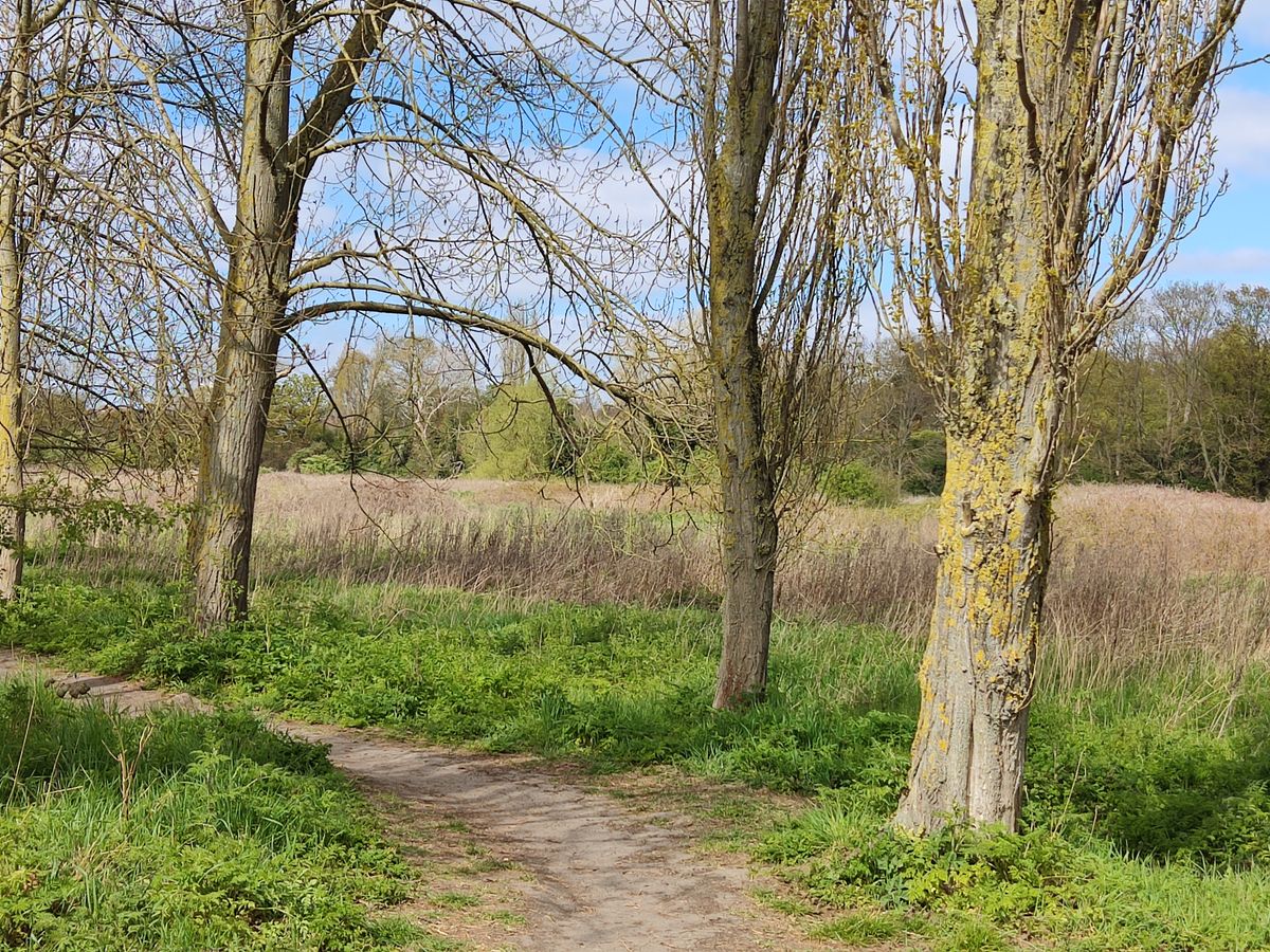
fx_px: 1871
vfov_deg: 28.6
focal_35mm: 51
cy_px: 476
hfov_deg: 37.5
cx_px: 635
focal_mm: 4.71
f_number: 1.79
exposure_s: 1/958
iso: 50
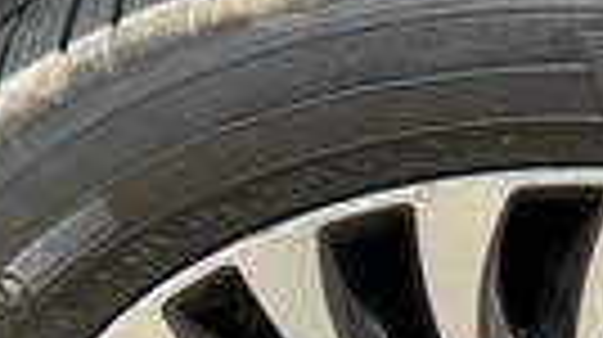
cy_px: 388
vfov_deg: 13.0
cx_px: 616
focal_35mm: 91
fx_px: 1453
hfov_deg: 22.5
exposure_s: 1/509
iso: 25
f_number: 1.8
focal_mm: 3
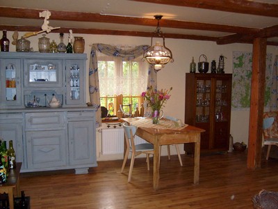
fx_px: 281
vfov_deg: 40.7
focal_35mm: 35
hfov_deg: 52.6
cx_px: 139
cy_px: 104
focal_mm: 5.8
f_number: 2.8
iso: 100
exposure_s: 1/45
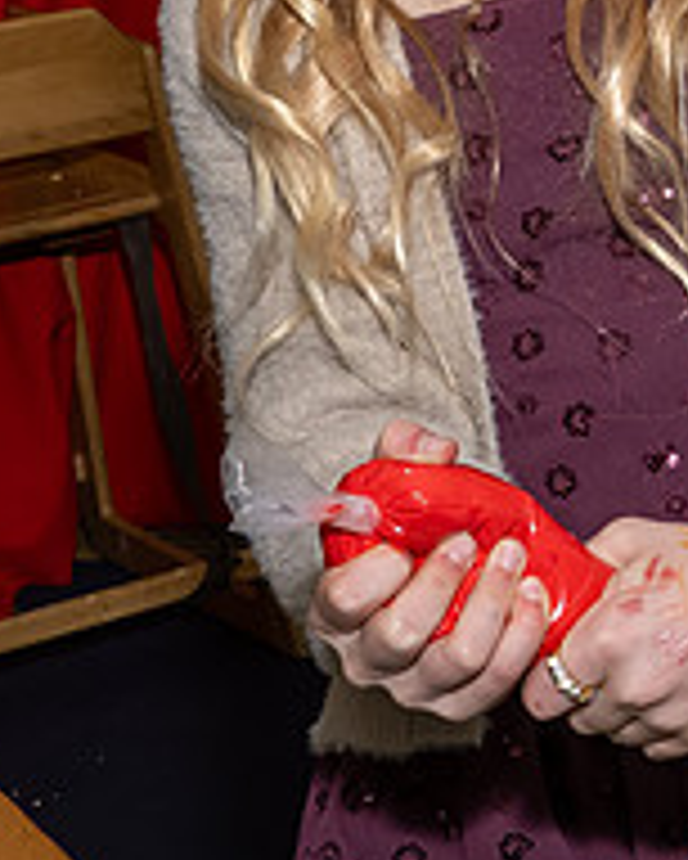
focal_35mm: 137
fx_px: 3484
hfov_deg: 11.0
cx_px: 923
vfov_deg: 13.8
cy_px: -37
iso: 800
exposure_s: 1/250
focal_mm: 23
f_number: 8
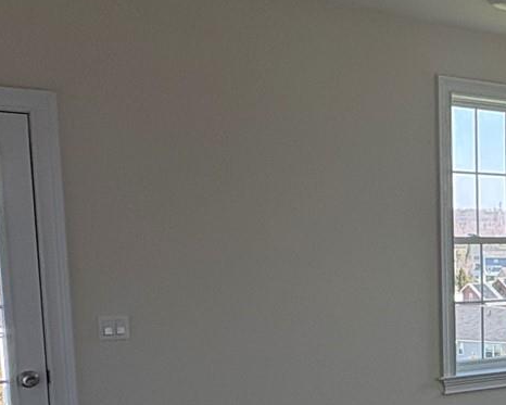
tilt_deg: -6.6
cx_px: 708
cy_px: 338
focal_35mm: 60
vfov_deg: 24.9
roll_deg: -0.2
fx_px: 899
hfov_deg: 25.6
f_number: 2.2
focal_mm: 2.22
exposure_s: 1/190
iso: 64
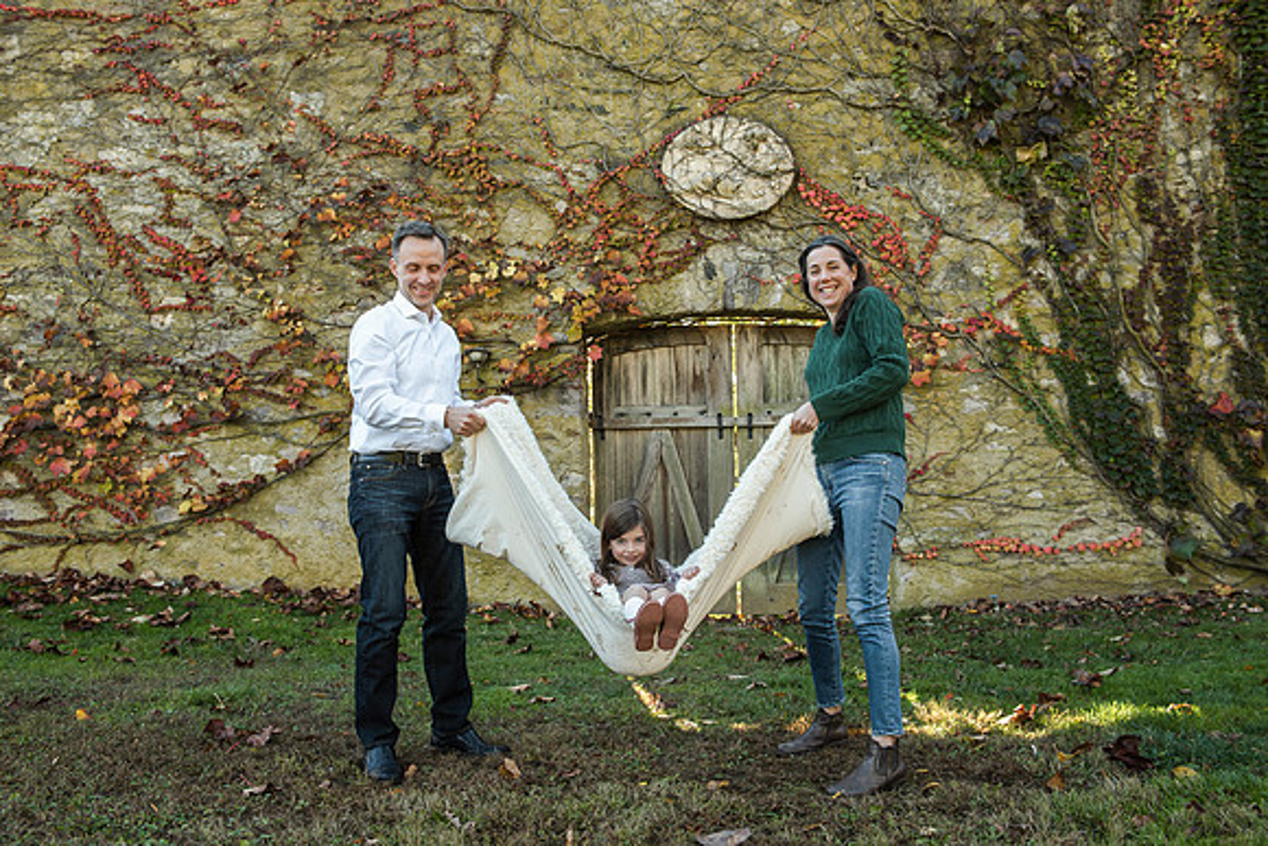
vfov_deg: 42.3
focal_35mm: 31
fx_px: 1092
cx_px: 634
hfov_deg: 60.3
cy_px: 423
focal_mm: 31
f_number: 5.6
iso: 640
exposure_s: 1/160
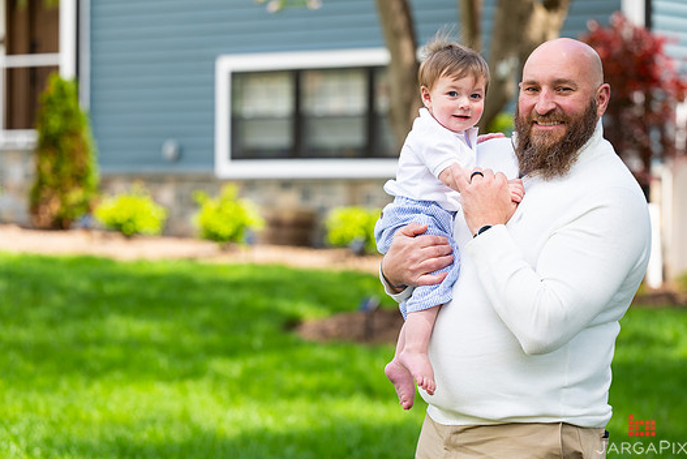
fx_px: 2291
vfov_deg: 11.4
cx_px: 342
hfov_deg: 17.1
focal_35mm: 120
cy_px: 230
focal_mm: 103
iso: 200
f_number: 3.2
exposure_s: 1/640
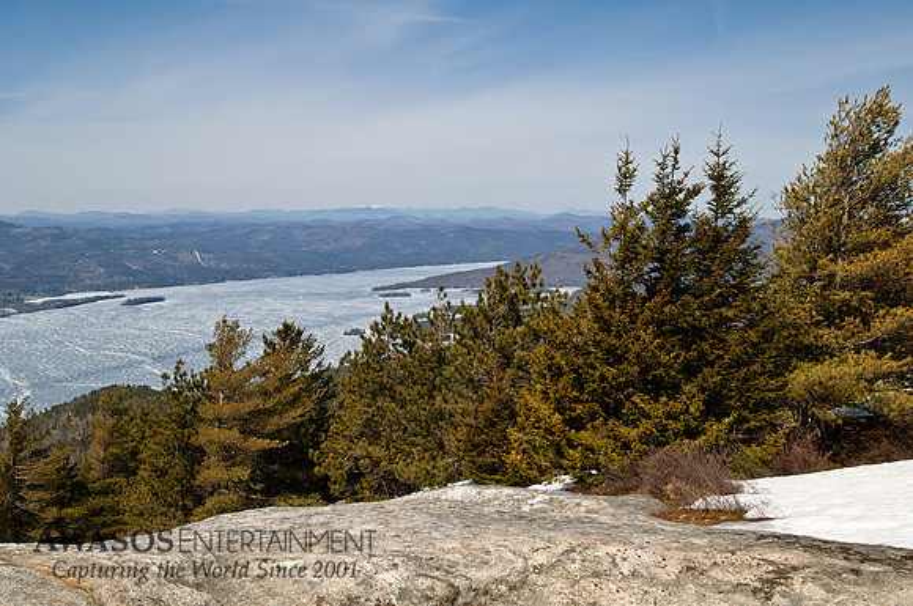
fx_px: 836
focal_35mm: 33
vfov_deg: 39.9
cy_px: 303
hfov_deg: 57.3
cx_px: 456
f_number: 11
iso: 100
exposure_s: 1/250
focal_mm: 22
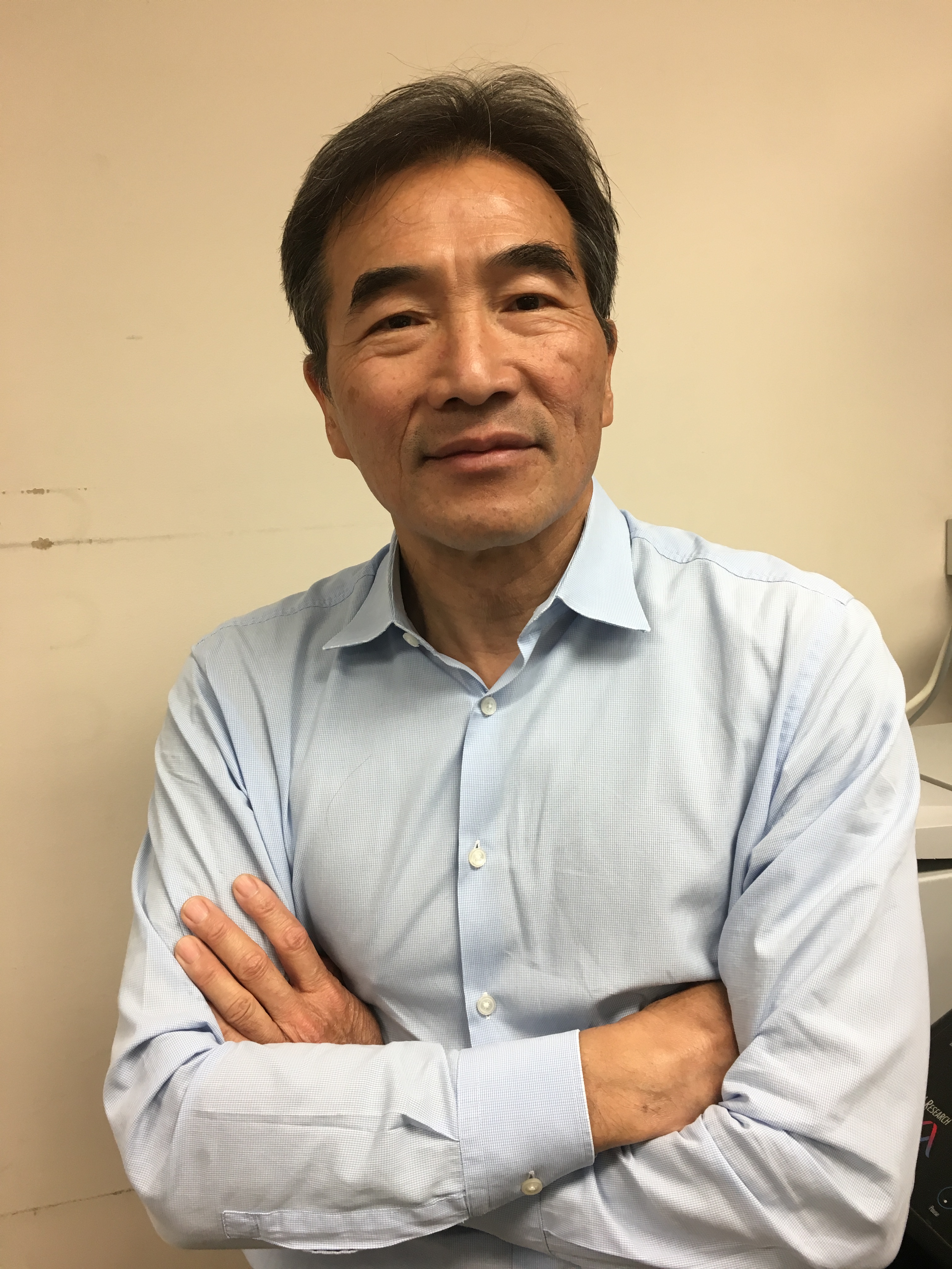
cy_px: 634
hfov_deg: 48.2
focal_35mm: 29
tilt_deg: -7.7
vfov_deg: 61.7
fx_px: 1063
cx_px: 476
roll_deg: +2.4
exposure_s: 1/30
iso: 50
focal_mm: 4.15
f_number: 2.2
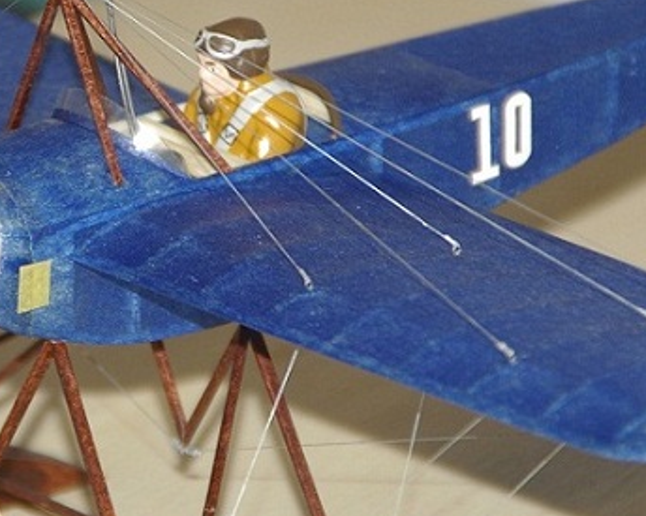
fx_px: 11449
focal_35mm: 599
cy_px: 190
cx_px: 58
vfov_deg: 2.6
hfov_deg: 3.2
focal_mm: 200
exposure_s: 1/180
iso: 400
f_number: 8
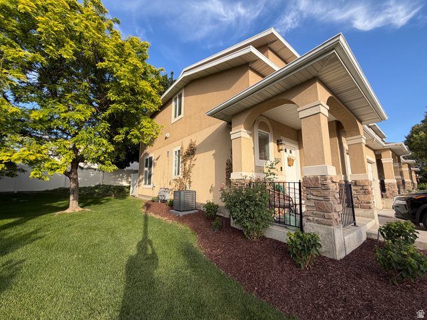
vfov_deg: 85.7
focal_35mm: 14
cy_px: 160
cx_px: 214
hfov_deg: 102.1
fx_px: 173
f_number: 2.2
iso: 50
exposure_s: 1/502
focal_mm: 2.22
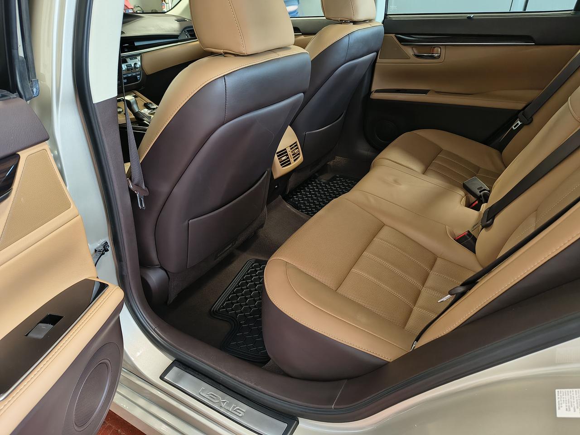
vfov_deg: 56.8
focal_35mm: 24
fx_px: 402
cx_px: 290
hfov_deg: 71.6
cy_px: 218
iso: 608
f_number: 1.8
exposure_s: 1/60
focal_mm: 5.56
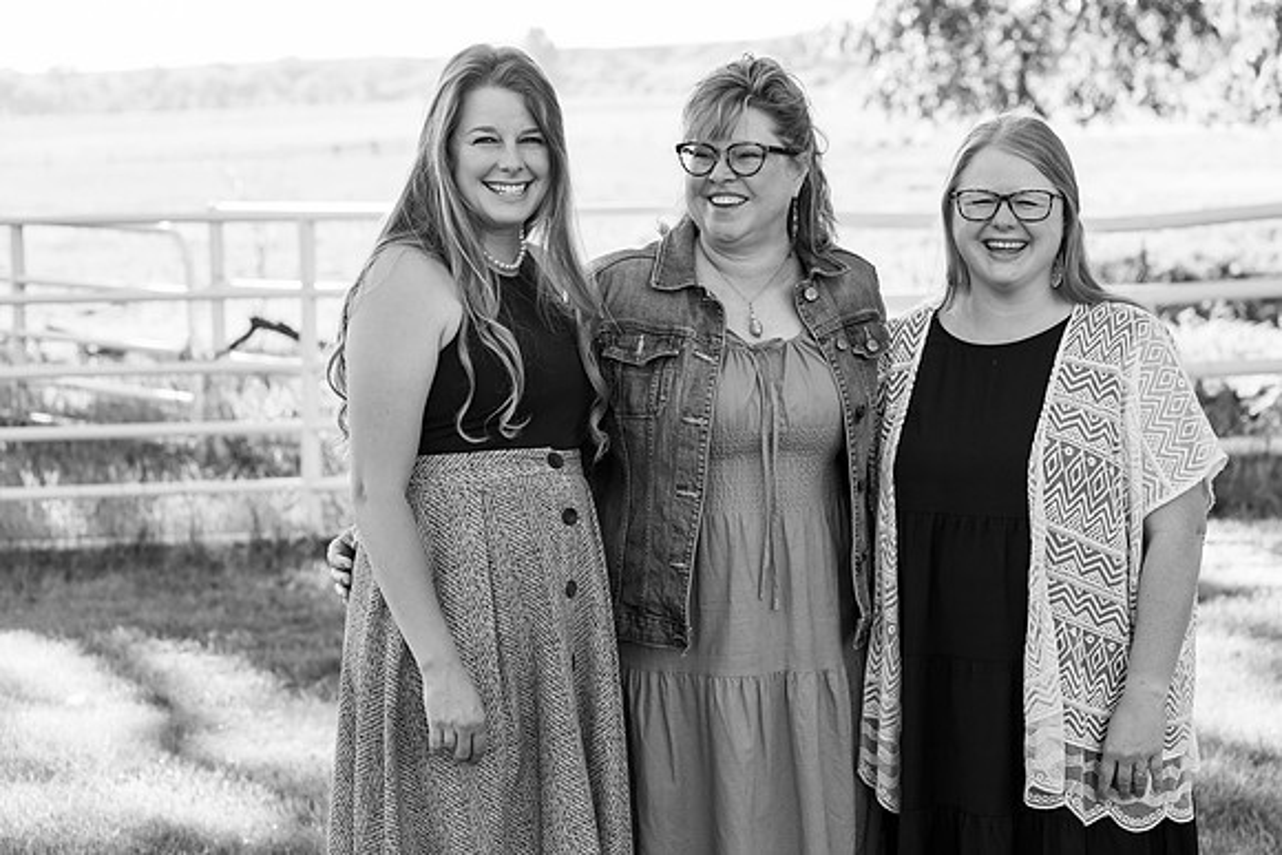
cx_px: 641
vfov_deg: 16.1
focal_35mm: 85
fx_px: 3028
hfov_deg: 23.9
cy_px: 428
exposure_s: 1/500
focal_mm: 85
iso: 500
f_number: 5.6
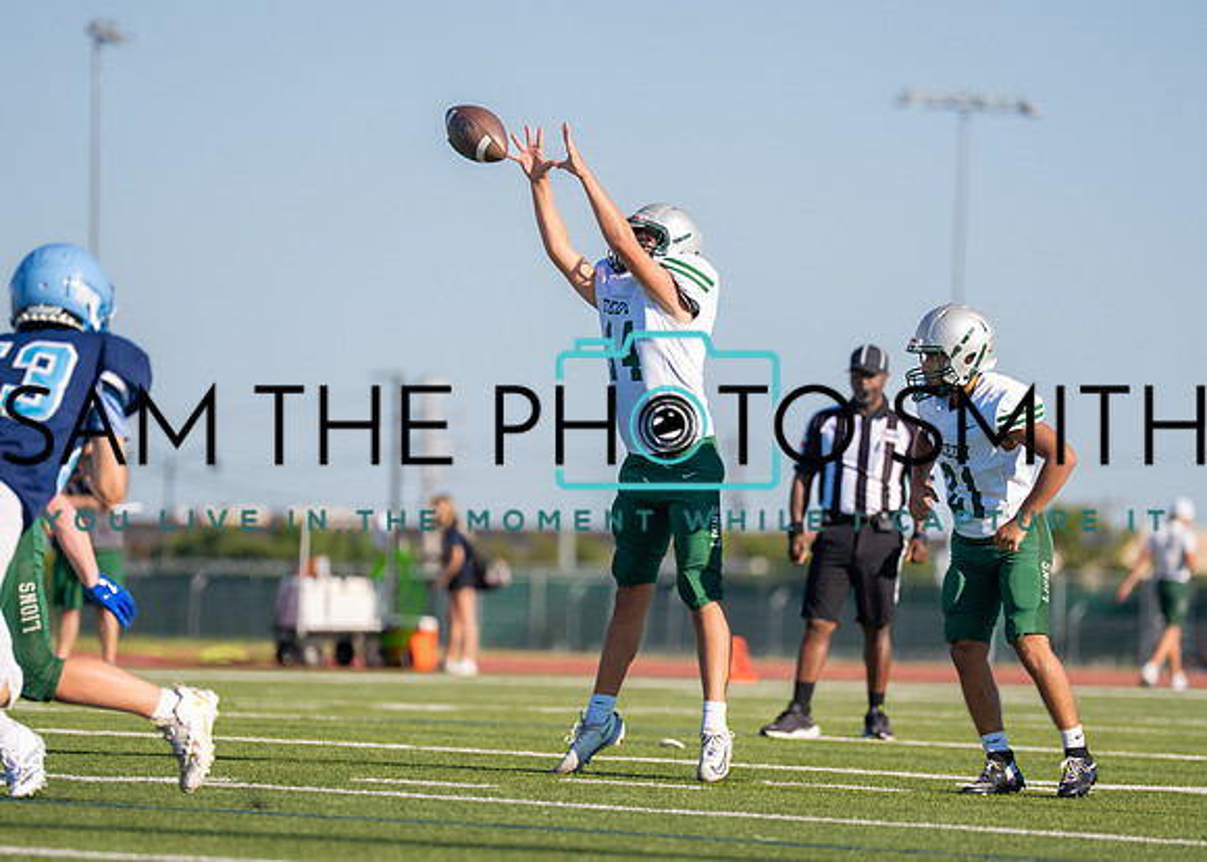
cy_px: 528
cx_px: 653
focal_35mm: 265
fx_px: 9068
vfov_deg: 5.4
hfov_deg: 7.6
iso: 200
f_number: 2.8
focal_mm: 200
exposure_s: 1/5000
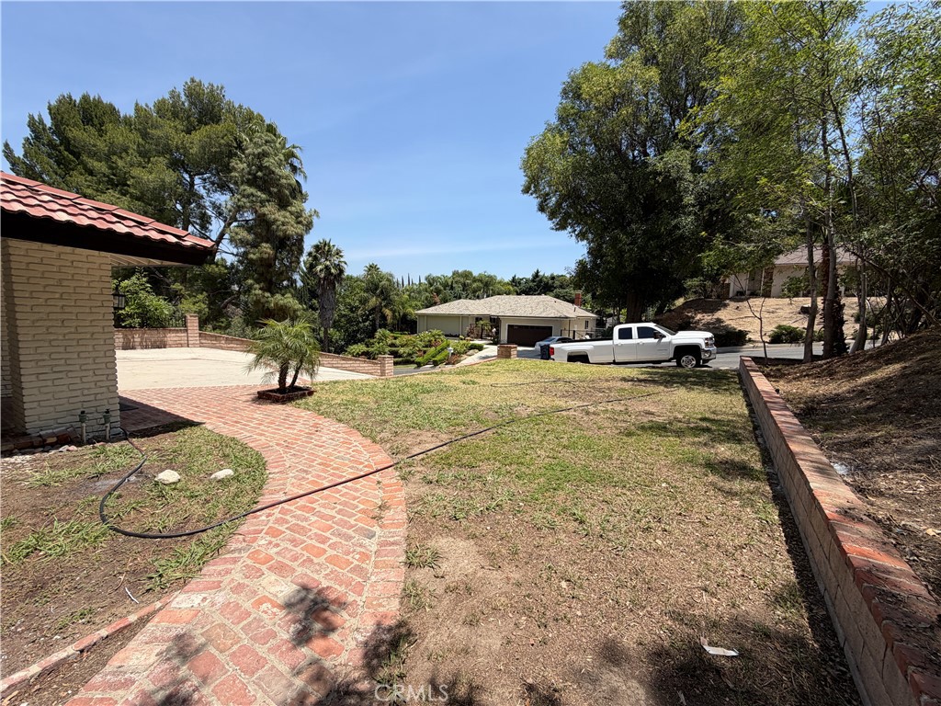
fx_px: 381
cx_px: 470
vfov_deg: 85.7
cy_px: 353
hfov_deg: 102.1
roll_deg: -2.2
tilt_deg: -5.0
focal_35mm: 14
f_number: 2.2
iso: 25
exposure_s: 1/770
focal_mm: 2.22
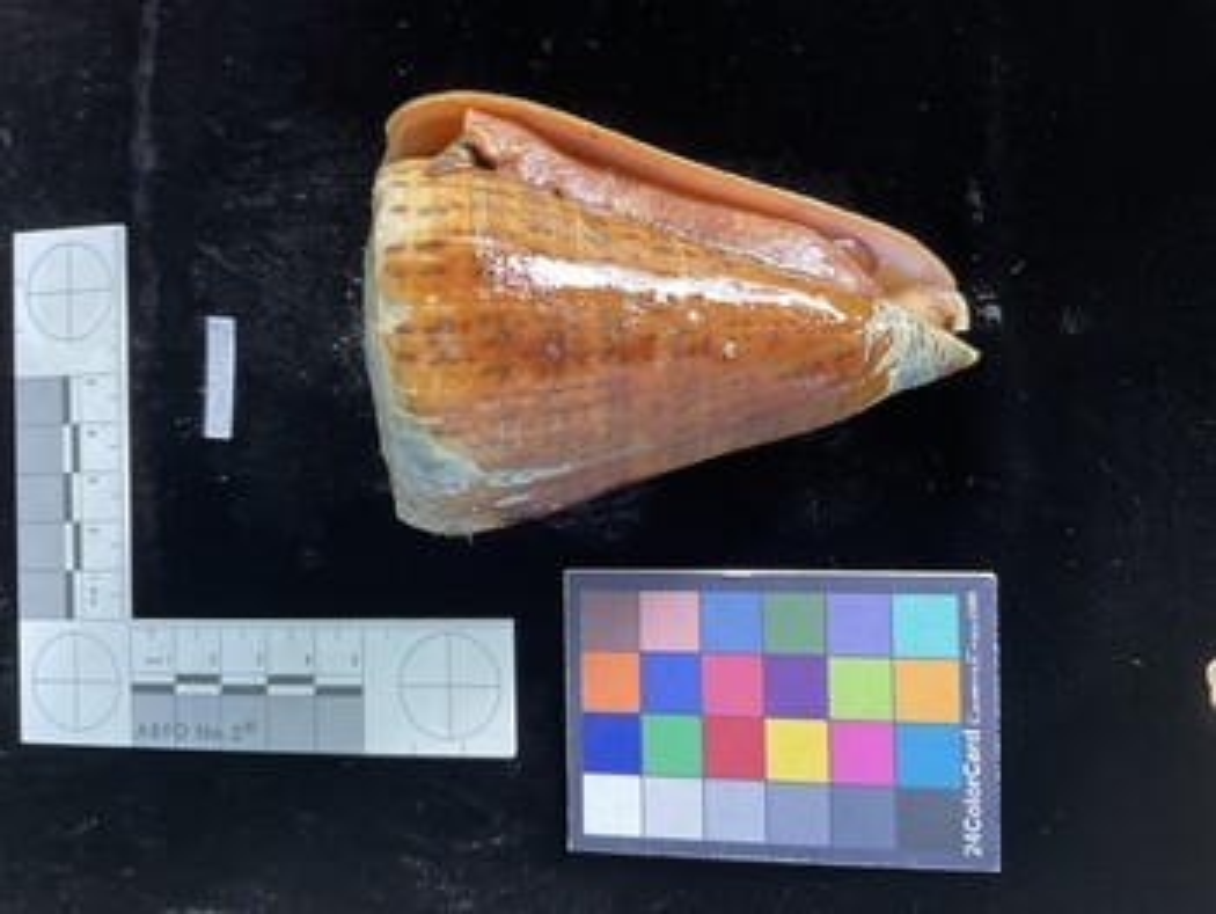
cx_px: 608
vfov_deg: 48.3
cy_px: 457
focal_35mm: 29
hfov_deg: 61.6
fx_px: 1019
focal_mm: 3
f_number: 1.8
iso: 80
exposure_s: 1/50
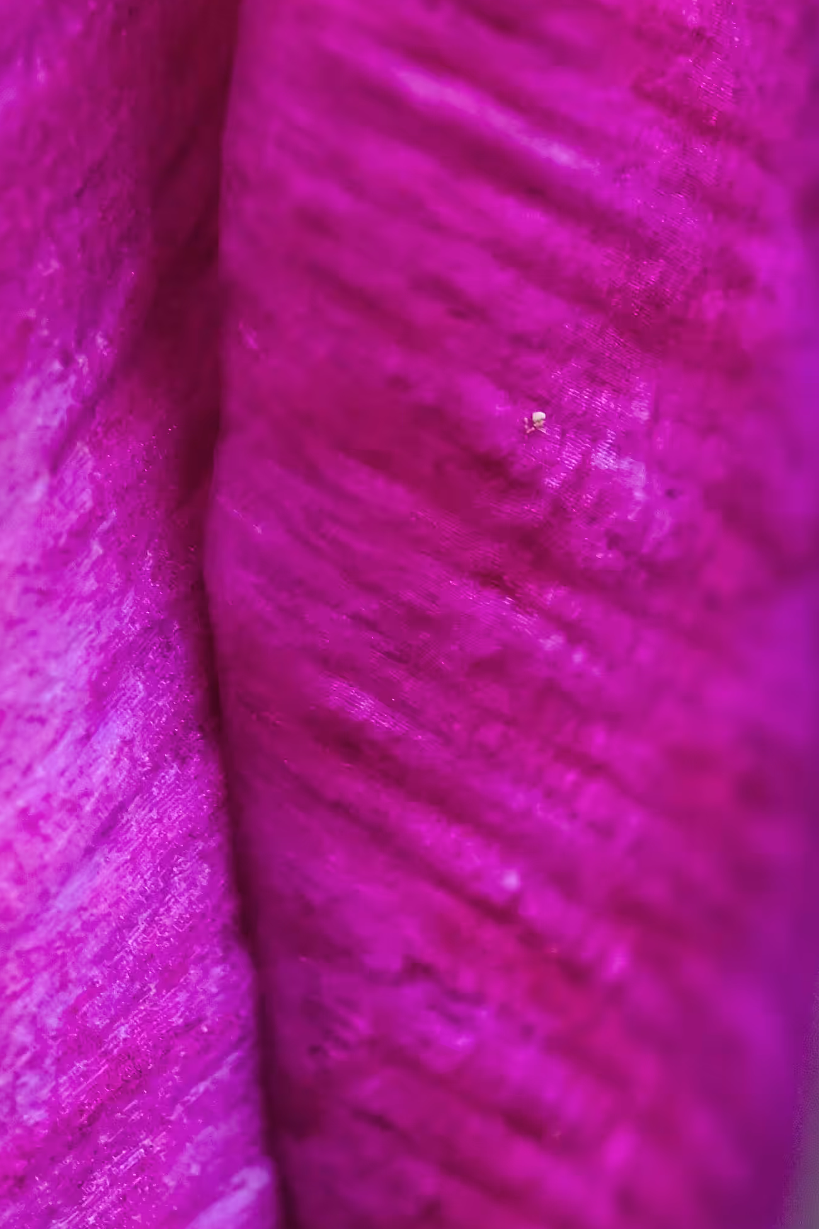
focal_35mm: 257
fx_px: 8769
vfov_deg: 8.0
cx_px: 198
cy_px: 1276
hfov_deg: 5.3
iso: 400
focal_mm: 60
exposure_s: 1/40
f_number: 13
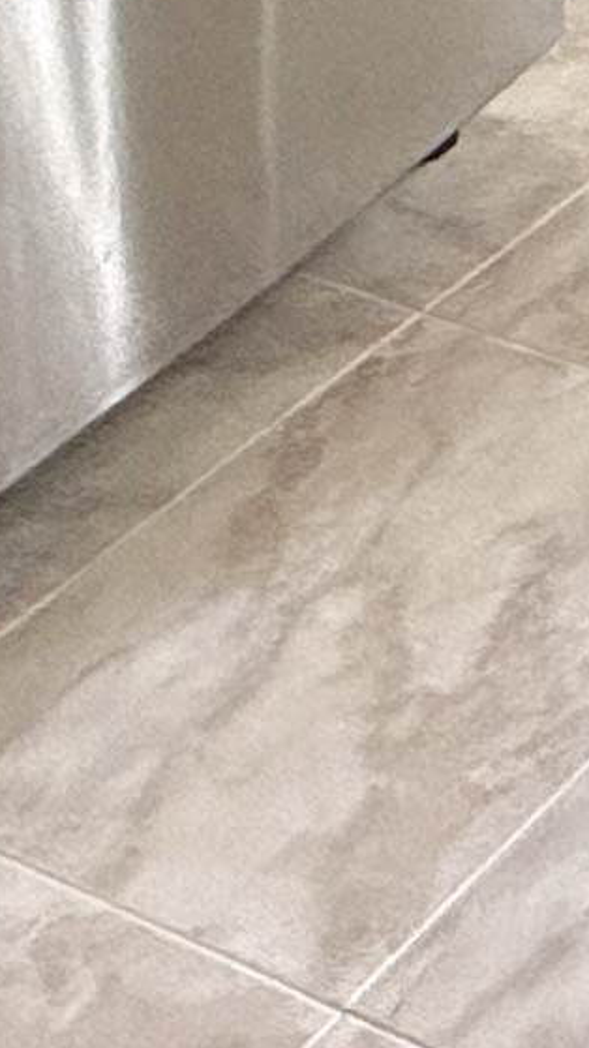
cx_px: 2016
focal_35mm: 110
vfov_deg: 12.7
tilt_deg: +0.2
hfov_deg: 8.4
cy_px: -1753
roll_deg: -0.3
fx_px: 3057
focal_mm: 2.22
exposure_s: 1/120
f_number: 2.2
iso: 640
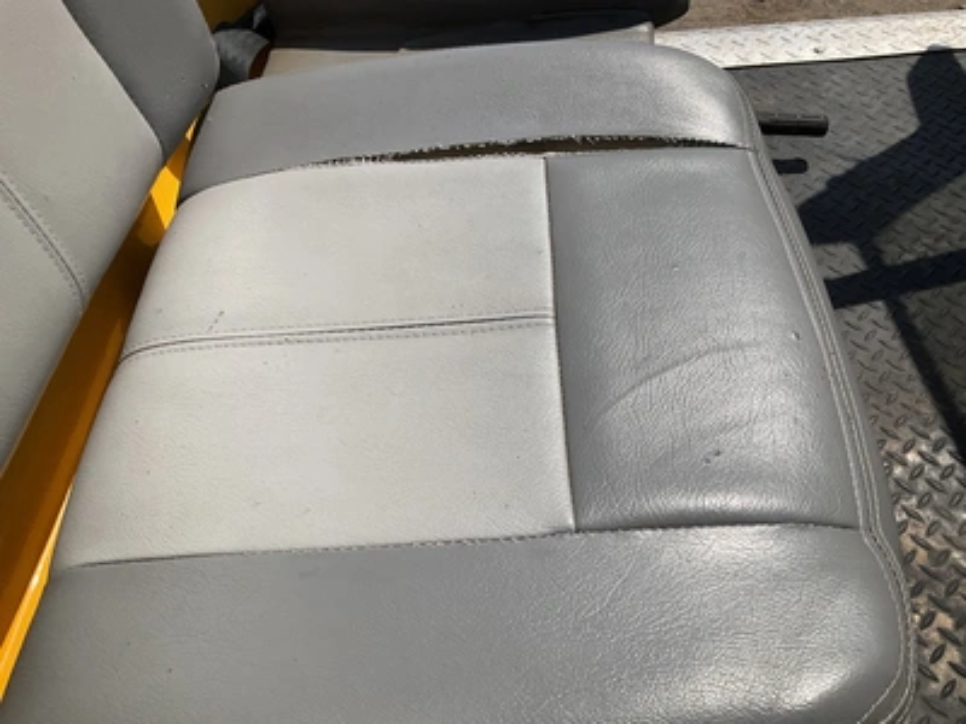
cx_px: 483
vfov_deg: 48.2
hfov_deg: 61.7
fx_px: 809
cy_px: 362
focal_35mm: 29
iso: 25
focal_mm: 3
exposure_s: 1/3534
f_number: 1.8
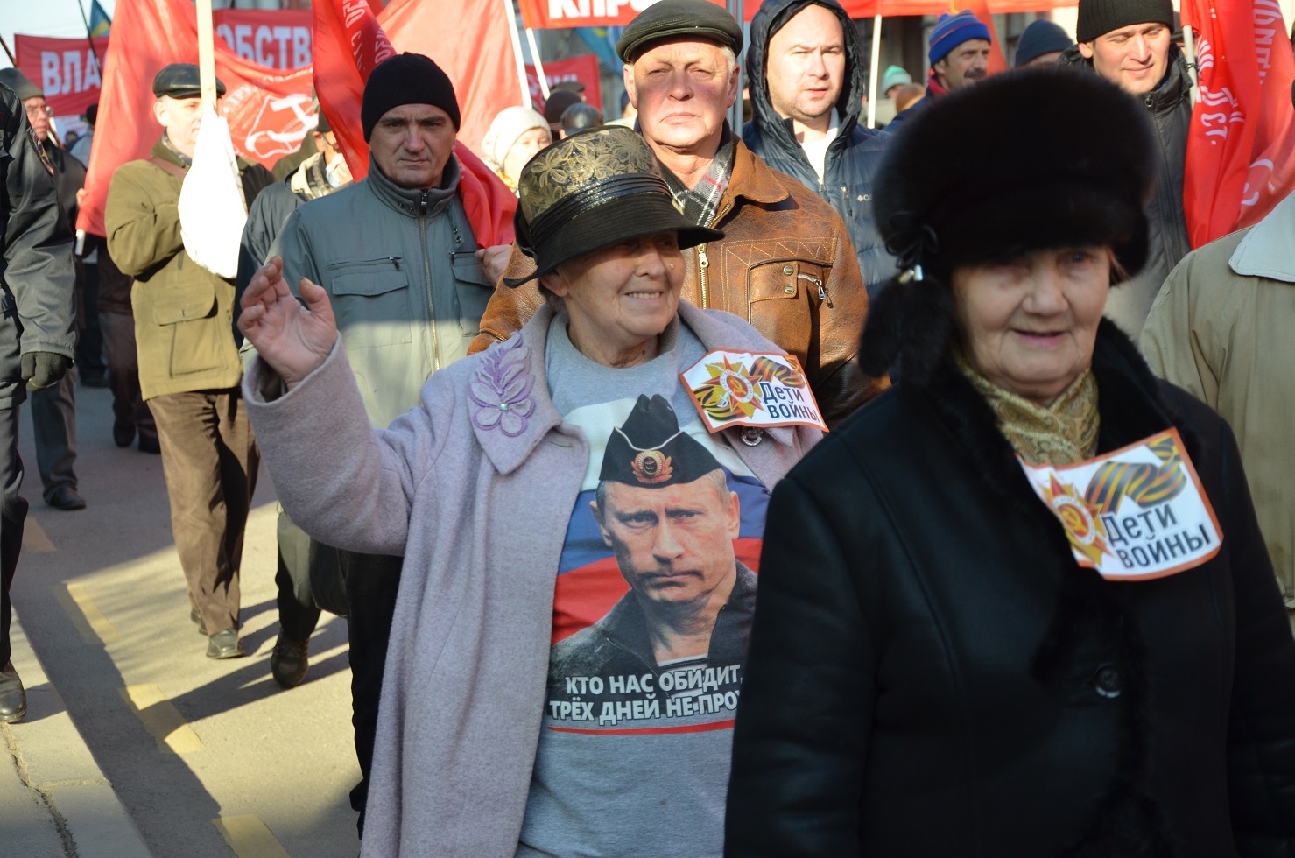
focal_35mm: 87
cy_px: 429
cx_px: 648
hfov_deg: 23.4
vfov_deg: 15.6
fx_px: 3123
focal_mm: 58
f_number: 5
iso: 400
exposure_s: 1/400
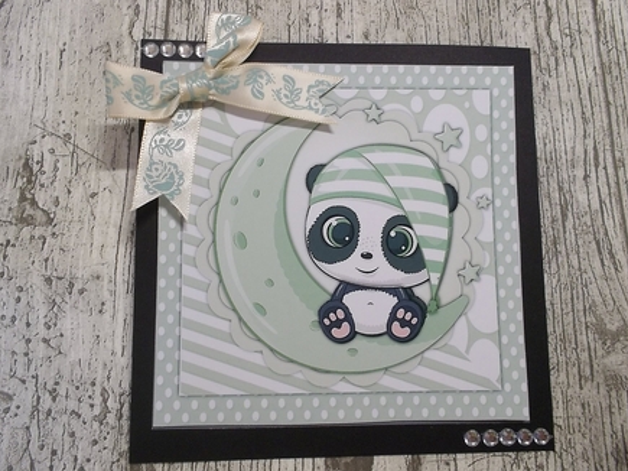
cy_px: 238
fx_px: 544
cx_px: 313
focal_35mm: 30
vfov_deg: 46.8
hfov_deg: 60.0
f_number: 3.3
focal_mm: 4.1
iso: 145
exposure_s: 1/30
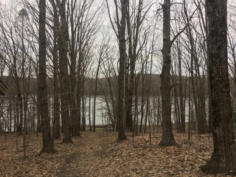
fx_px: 198
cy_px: 88
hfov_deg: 61.7
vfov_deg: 48.2
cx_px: 118
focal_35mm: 29
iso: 32
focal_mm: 4.15
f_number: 2.2
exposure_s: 1/120
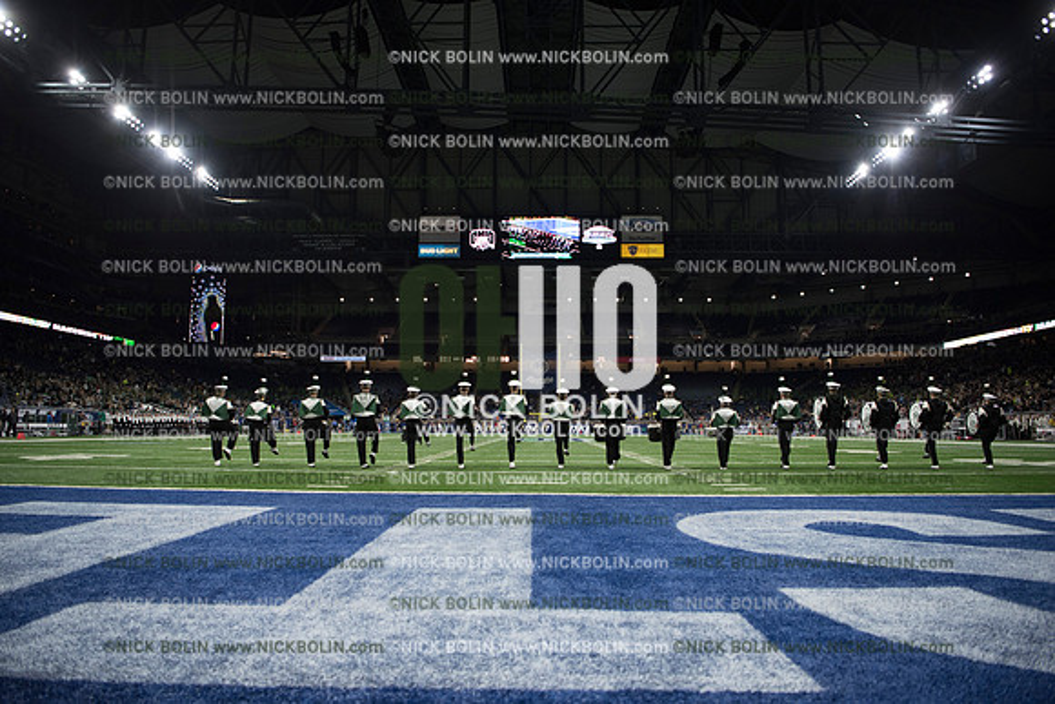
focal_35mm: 24
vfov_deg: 53.2
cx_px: 528
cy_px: 352
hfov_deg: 73.7
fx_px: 703
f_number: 2.8
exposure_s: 1/1250
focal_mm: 24
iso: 1250
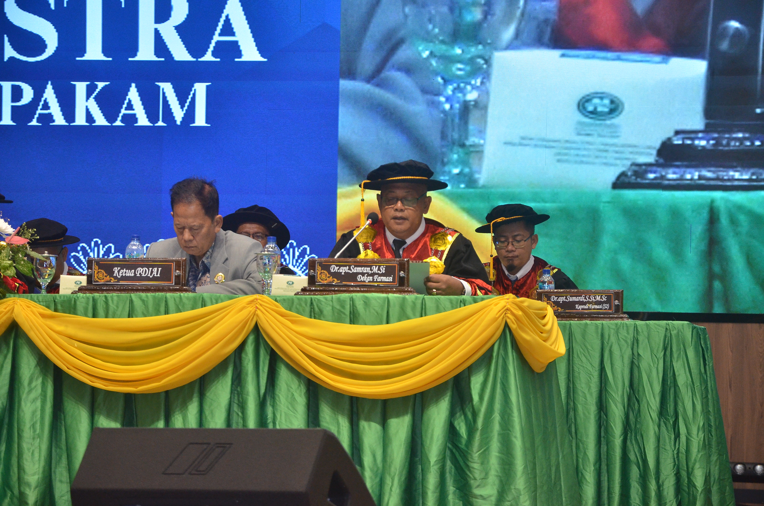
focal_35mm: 158
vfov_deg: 8.7
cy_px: 253
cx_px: 382
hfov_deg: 13.1
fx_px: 3336
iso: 1250
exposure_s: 1/125
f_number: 5.6
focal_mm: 105
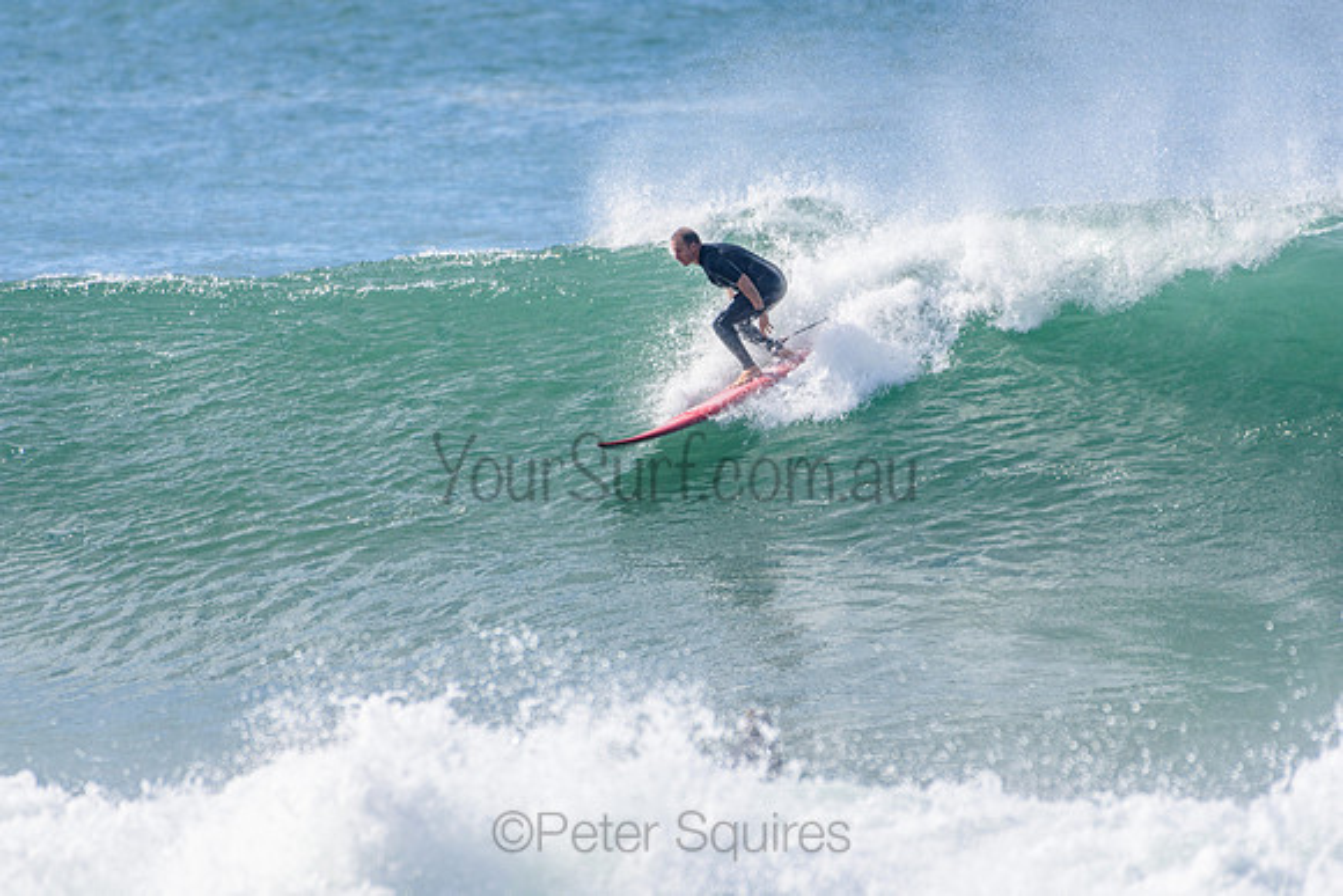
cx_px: 672
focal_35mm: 750
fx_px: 27984
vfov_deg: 1.8
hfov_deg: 2.7
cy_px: 448
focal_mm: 500
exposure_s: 1/2000
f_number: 5.6
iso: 280
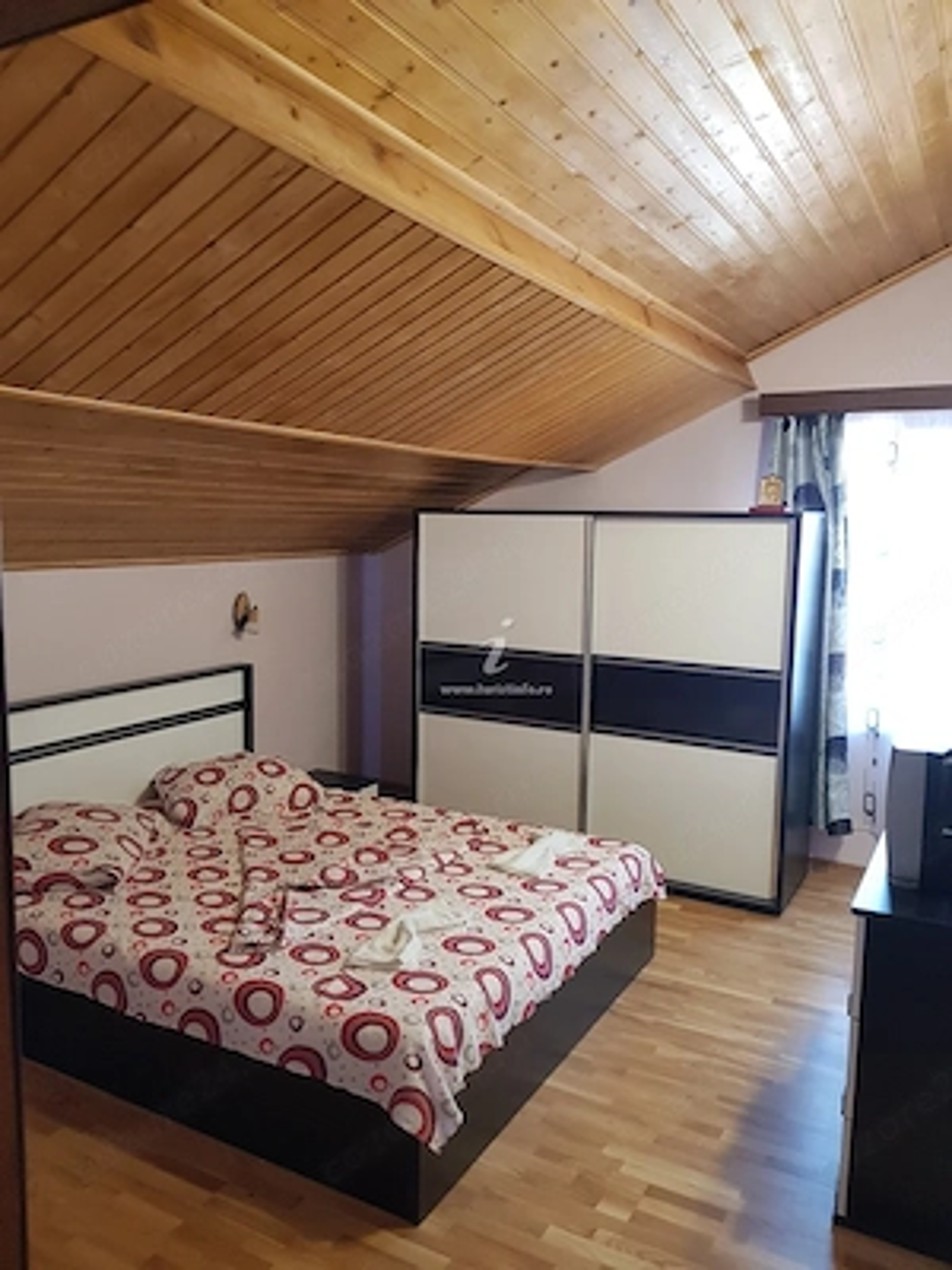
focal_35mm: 26
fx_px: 953
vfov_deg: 67.3
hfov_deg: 53.1
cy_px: 635
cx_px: 476
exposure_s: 1/40
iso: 160
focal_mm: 4.2
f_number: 1.7
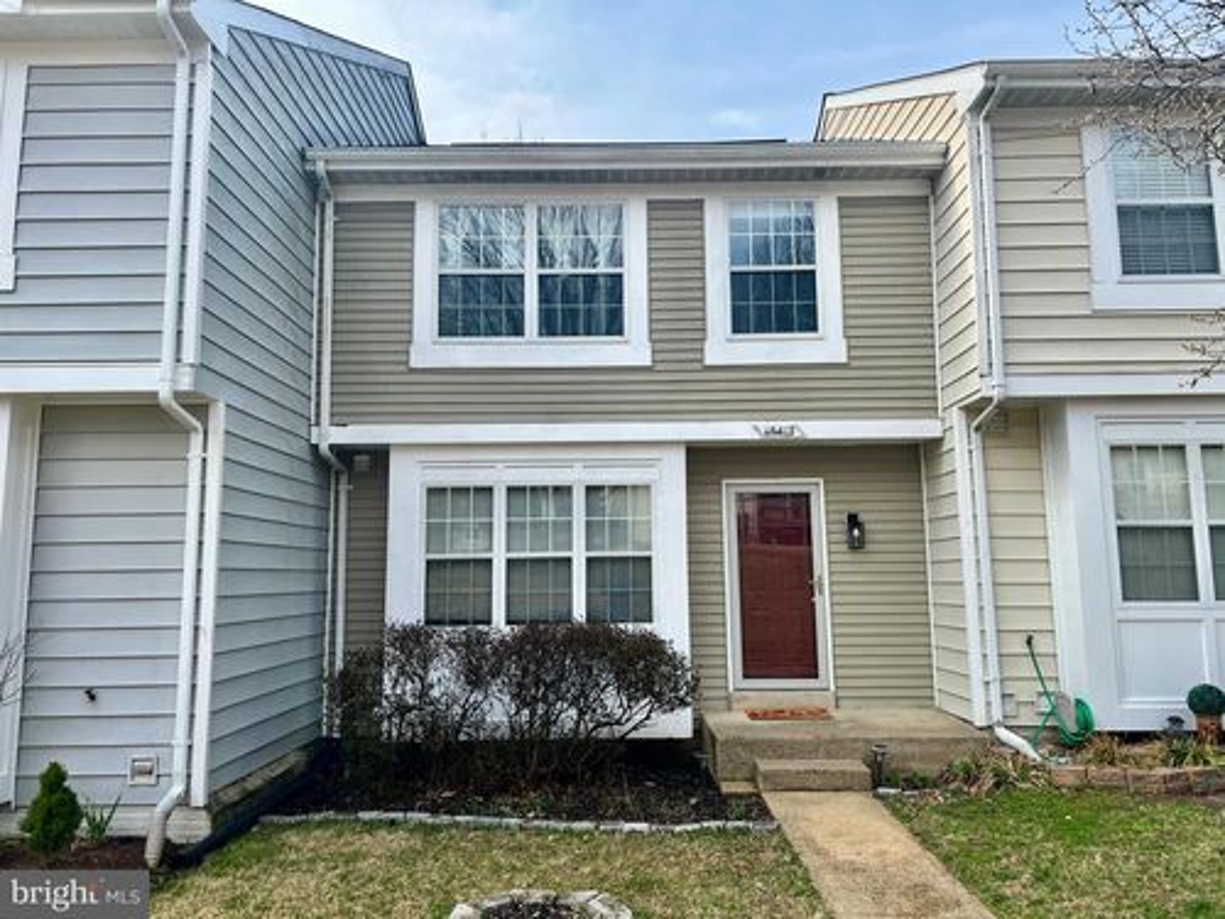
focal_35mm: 26
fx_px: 920
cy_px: 460
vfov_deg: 53.1
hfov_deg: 67.3
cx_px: 612
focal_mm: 5.7
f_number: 1.5
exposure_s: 1/2353
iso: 50
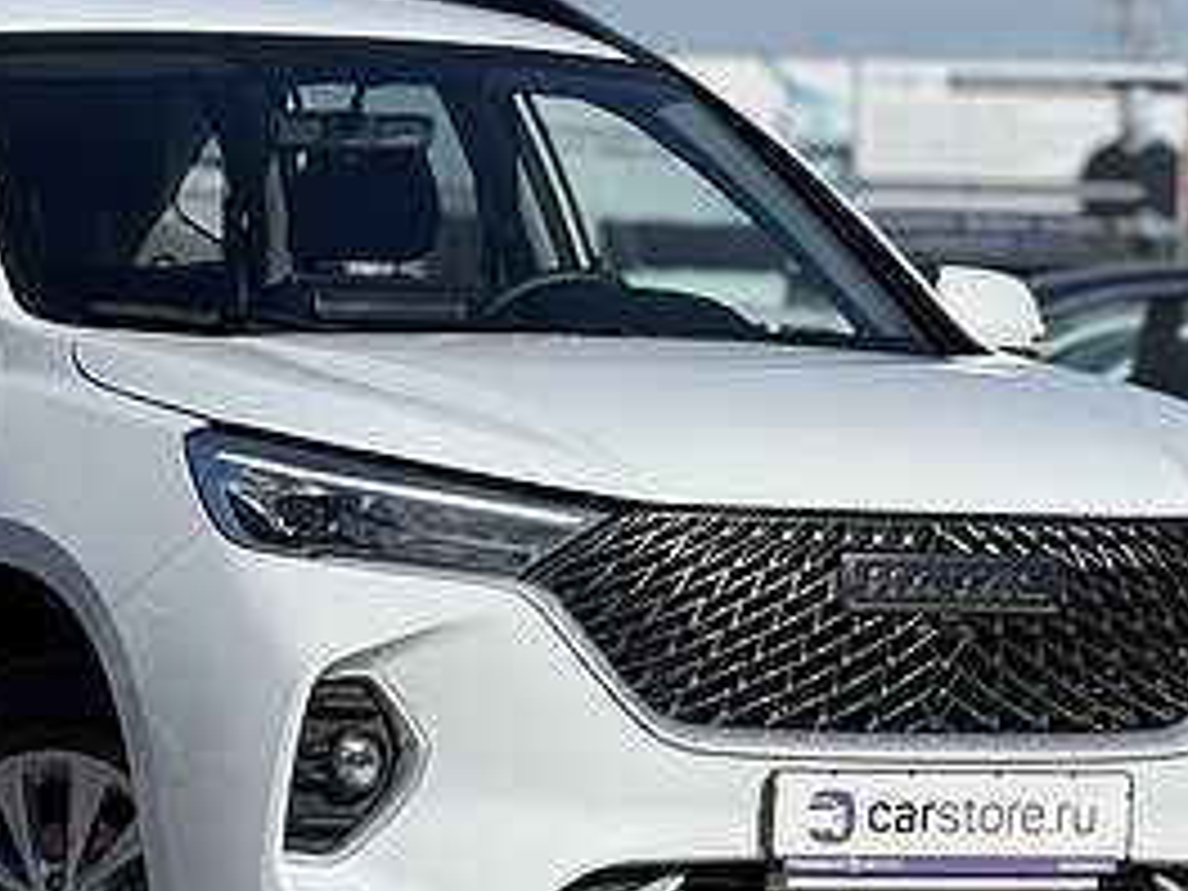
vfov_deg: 6.0
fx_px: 8546
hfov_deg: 7.9
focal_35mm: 249
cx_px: 270
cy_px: 594
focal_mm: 15.66
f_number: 2.8
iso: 64
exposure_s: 1/2933
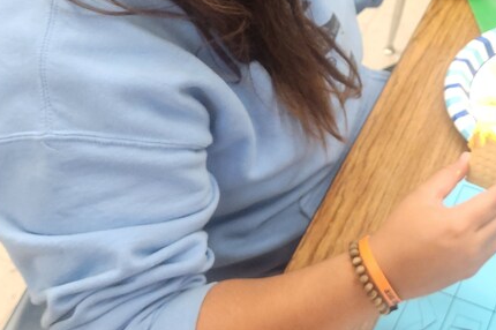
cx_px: 428
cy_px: 0
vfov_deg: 22.8
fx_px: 785
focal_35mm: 57
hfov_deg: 33.6
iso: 125
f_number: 1.8
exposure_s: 1/120
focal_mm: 5.4
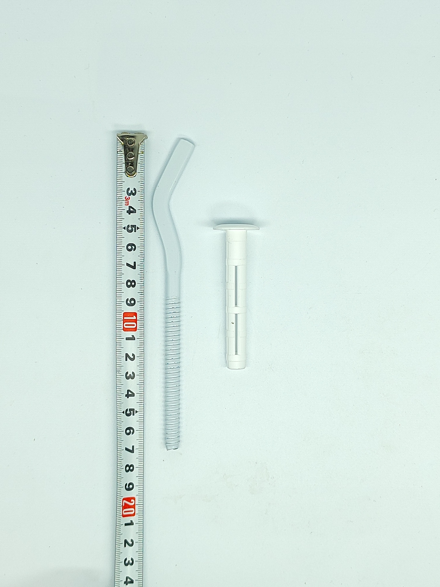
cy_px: 294
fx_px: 407
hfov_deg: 56.8
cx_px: 220
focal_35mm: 24
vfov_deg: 71.6
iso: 160
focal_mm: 5.89
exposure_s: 1/200
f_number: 1.89
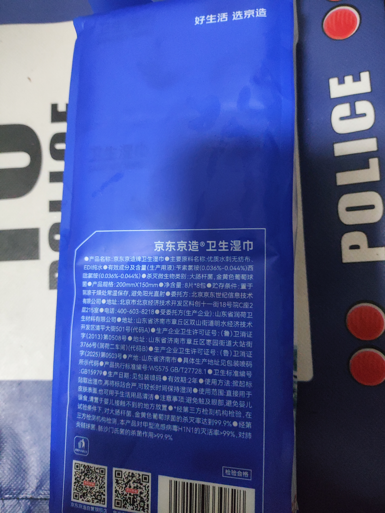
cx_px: 192
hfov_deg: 56.9
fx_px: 356
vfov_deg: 71.6
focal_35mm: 24
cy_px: 256
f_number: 1.8
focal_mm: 4.68
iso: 1445
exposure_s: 1/25
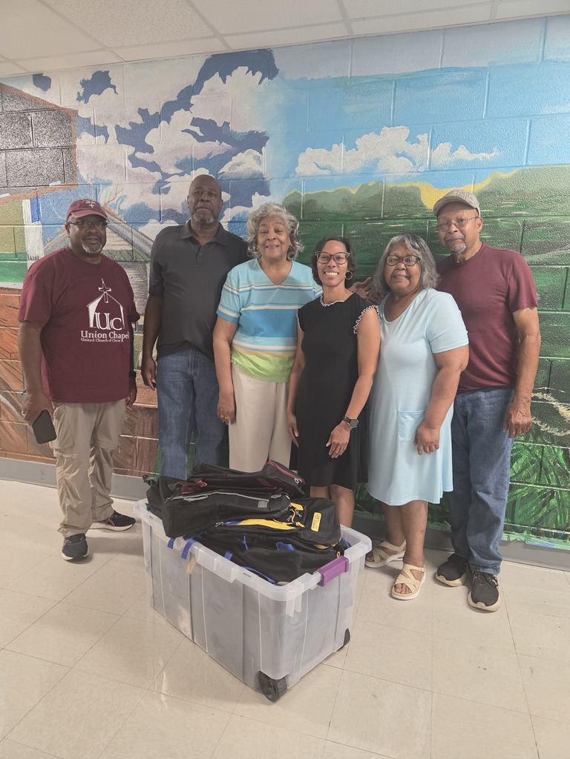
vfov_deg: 73.9
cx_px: 285
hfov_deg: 58.9
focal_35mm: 23
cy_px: 380
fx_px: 505
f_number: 1.8
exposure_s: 1/120
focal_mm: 5.4
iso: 640
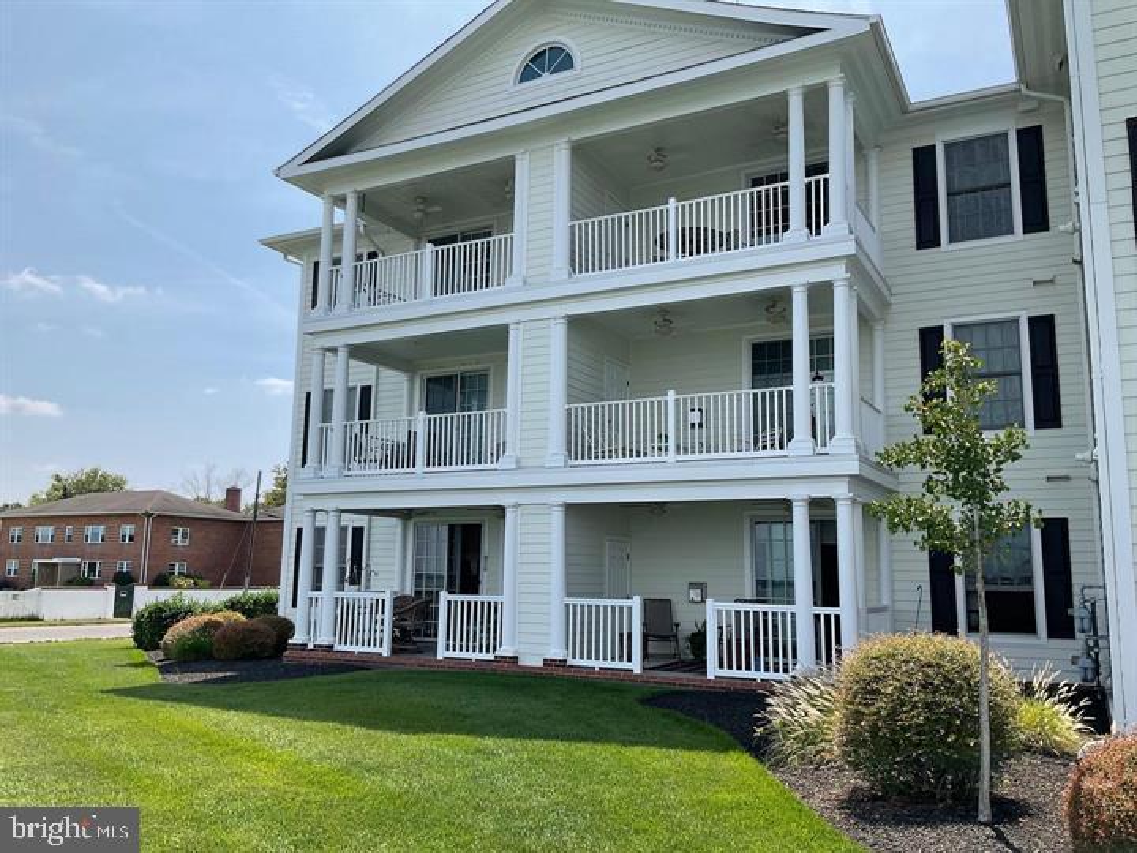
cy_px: 426
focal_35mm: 29
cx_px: 568
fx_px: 953
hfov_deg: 61.7
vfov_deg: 48.2
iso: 16
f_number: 1.8
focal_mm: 3
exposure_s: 1/1730
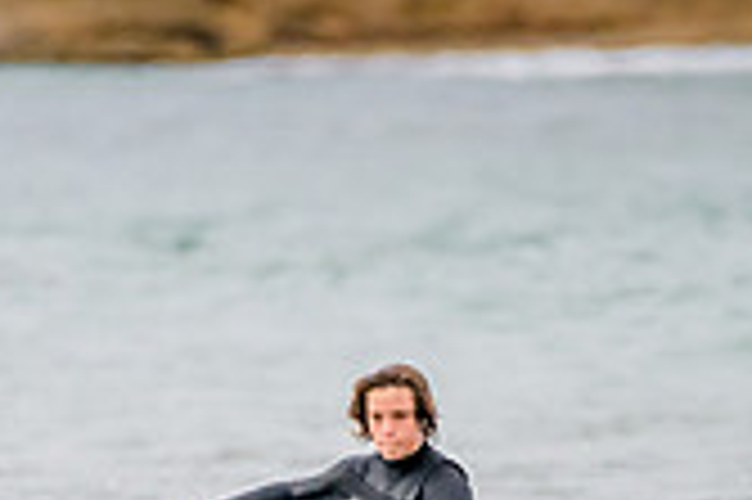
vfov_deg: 0.6
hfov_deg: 1.0
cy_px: 600
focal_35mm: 2131
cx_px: 390
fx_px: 44470
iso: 720
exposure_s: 1/800
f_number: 5.6
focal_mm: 500
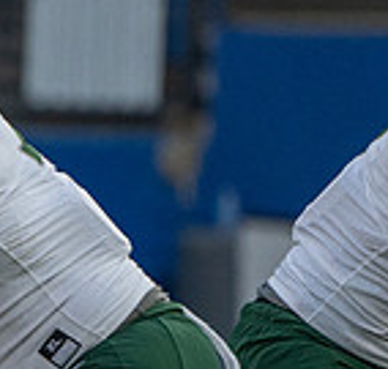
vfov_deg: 0.8
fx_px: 26638
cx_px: -213
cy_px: 448
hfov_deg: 0.8
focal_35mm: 2153
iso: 1600
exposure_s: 1/1250
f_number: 5.6
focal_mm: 400
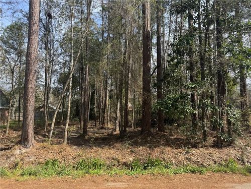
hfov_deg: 71.6
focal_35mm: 24
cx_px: 126
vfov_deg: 56.8
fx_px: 174
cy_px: 94
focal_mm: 6.76
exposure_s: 1/1597
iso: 80
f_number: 1.78
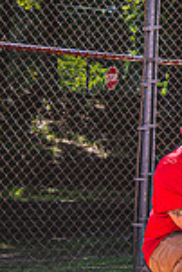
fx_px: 1173
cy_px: 59
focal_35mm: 155
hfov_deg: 7.9
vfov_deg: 13.2
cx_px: 505
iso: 100
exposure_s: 1/1600
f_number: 5.6
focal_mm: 40
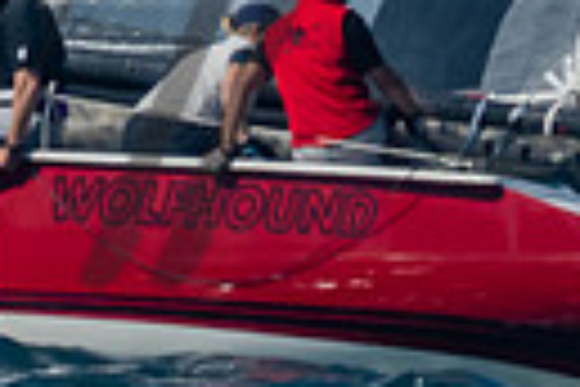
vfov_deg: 0.6
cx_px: -546
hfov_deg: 0.9
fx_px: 36843
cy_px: -349
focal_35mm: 2287
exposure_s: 1/1000
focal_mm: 200
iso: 160
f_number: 6.3
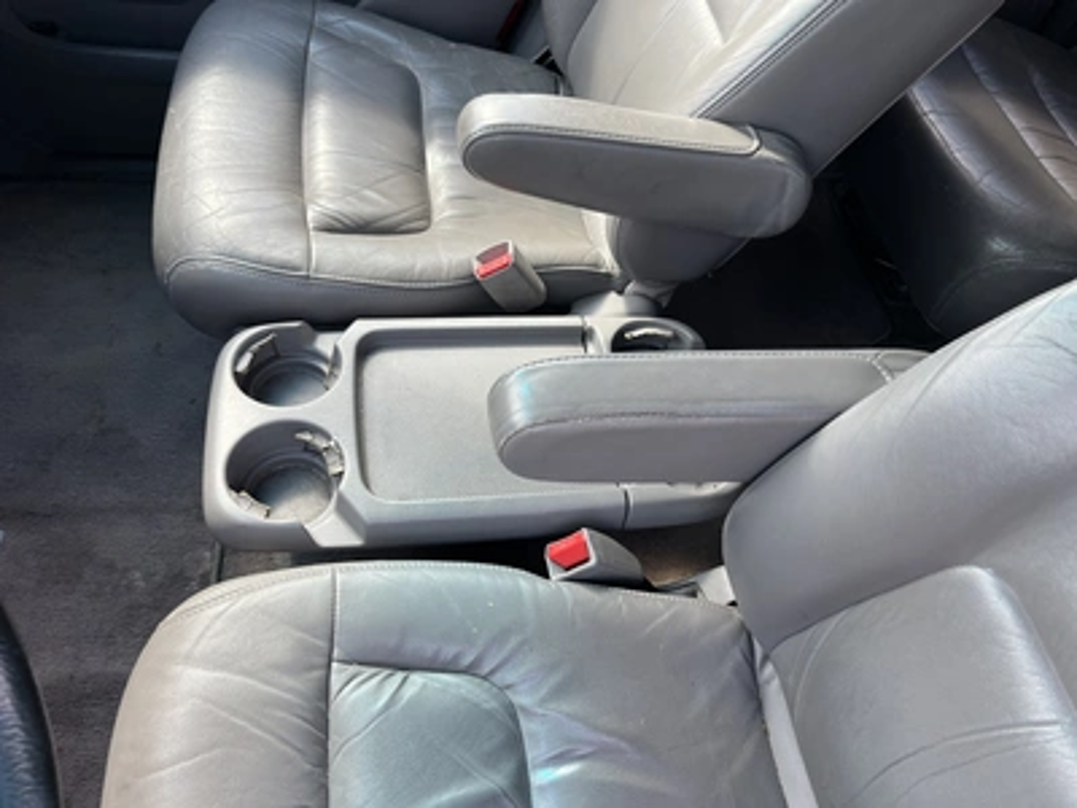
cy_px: 404
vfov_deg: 53.1
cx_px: 538
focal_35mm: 26
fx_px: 809
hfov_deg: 67.3
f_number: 1.6
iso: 40
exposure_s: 1/292
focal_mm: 5.1
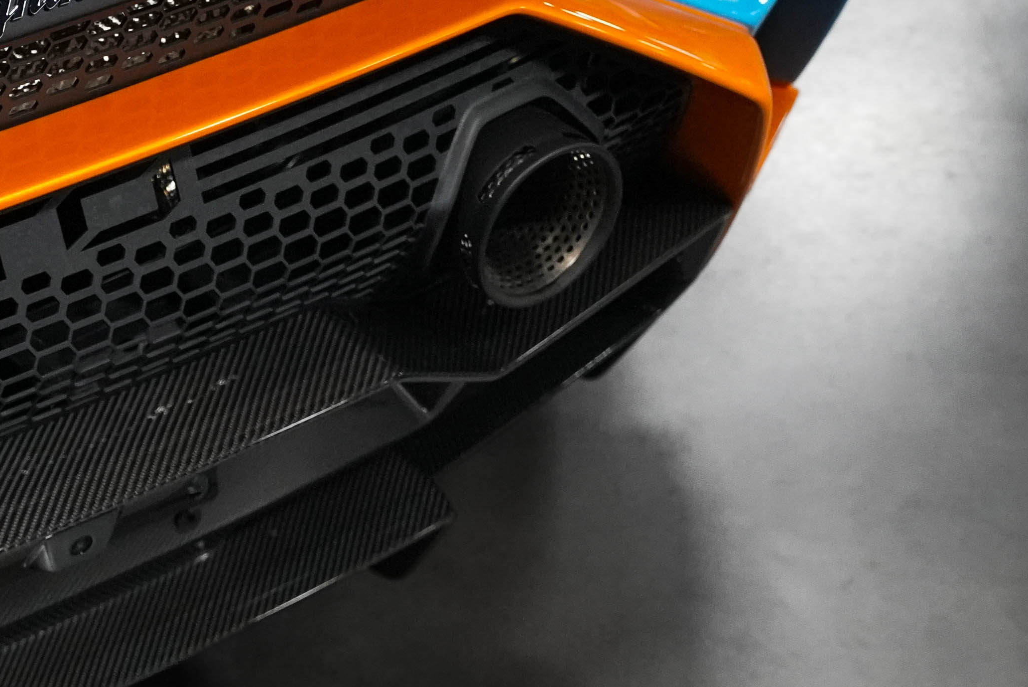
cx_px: -23
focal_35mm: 76
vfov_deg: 17.9
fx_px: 2172
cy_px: 510
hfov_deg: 25.2
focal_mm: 37
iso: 12800
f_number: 5
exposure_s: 1/160
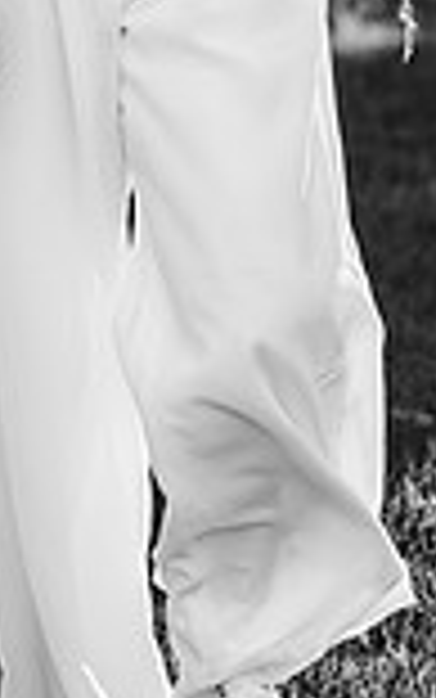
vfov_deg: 8.2
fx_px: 4768
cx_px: -169
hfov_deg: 5.2
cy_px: -257
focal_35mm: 251
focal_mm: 85
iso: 100
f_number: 2.5
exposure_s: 1/1000
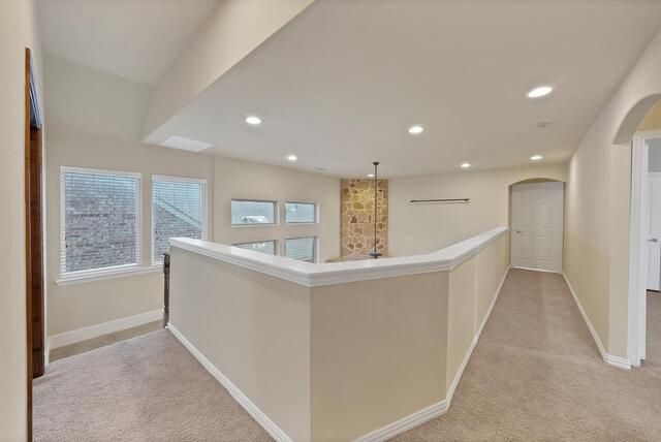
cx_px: 330
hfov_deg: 112.6
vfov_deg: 90.1
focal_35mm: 12
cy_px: 221
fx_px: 221
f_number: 9
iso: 640
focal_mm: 12
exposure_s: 1/4
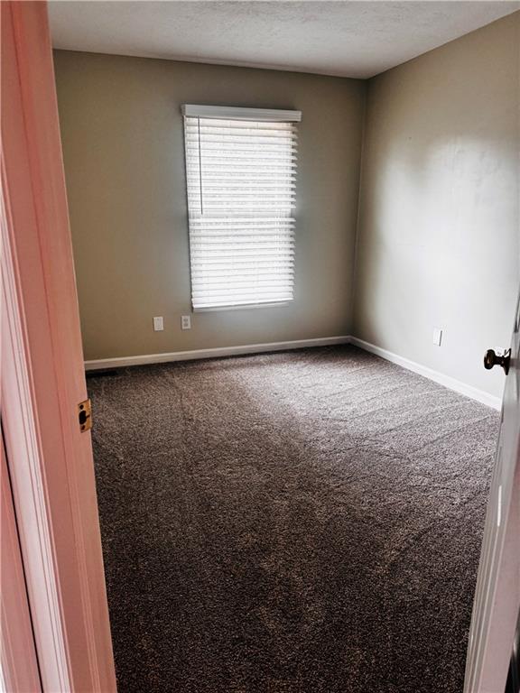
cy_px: 346
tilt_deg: -15.7
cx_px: 260
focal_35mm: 24
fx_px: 481
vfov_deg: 71.6
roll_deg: -0.7
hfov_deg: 56.8
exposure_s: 1/120
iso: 200
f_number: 1.78
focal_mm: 6.76
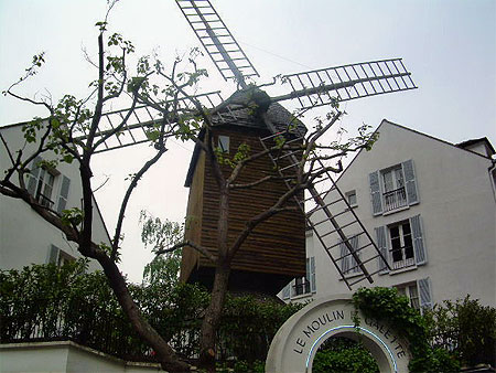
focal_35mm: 38
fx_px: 545
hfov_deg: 49.0
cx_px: 248
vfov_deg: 37.8
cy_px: 186
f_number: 4.6
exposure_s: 1/250
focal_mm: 6.3
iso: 50
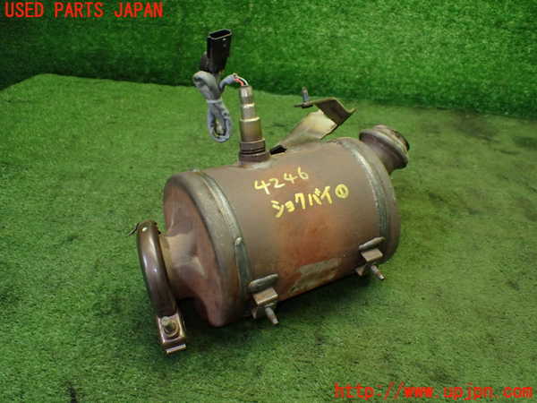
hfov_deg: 60.0
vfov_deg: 46.8
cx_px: 268
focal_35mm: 30
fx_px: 465
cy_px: 202
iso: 640
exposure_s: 1/125
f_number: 2.3
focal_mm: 5.4
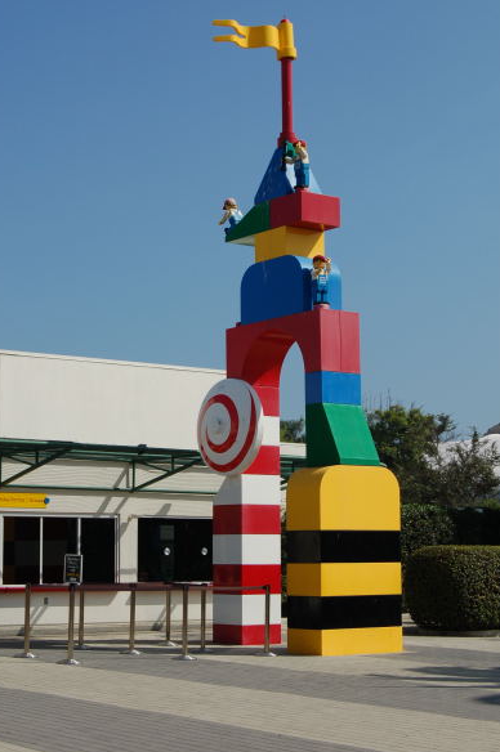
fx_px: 1441
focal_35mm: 69
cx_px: 236
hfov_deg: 19.7
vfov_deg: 29.3
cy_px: 370
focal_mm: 42
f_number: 10
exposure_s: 1/400
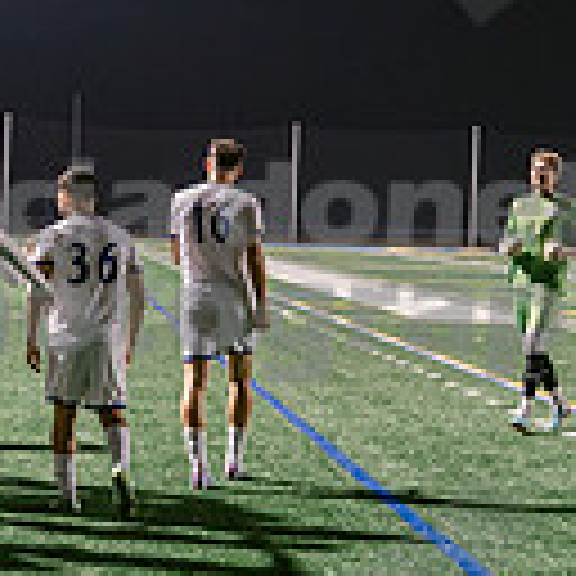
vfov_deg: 14.2
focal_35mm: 123
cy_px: 254
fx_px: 2316
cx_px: 153
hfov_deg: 14.1
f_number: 4.5
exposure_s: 1/100
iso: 2500
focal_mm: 32
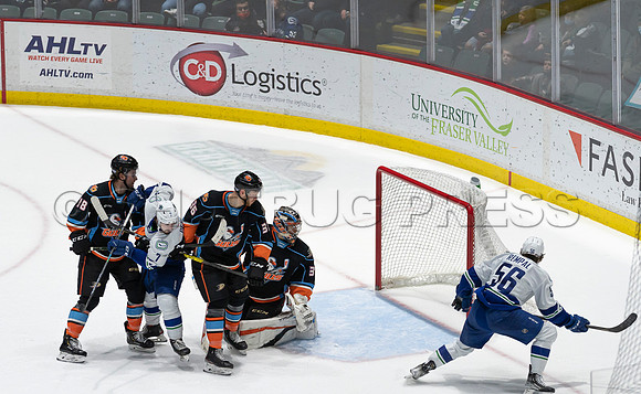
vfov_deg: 6.6
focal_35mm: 196
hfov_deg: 10.7
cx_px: 281
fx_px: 3407
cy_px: 308
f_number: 4
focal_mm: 131
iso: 1250
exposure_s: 1/800
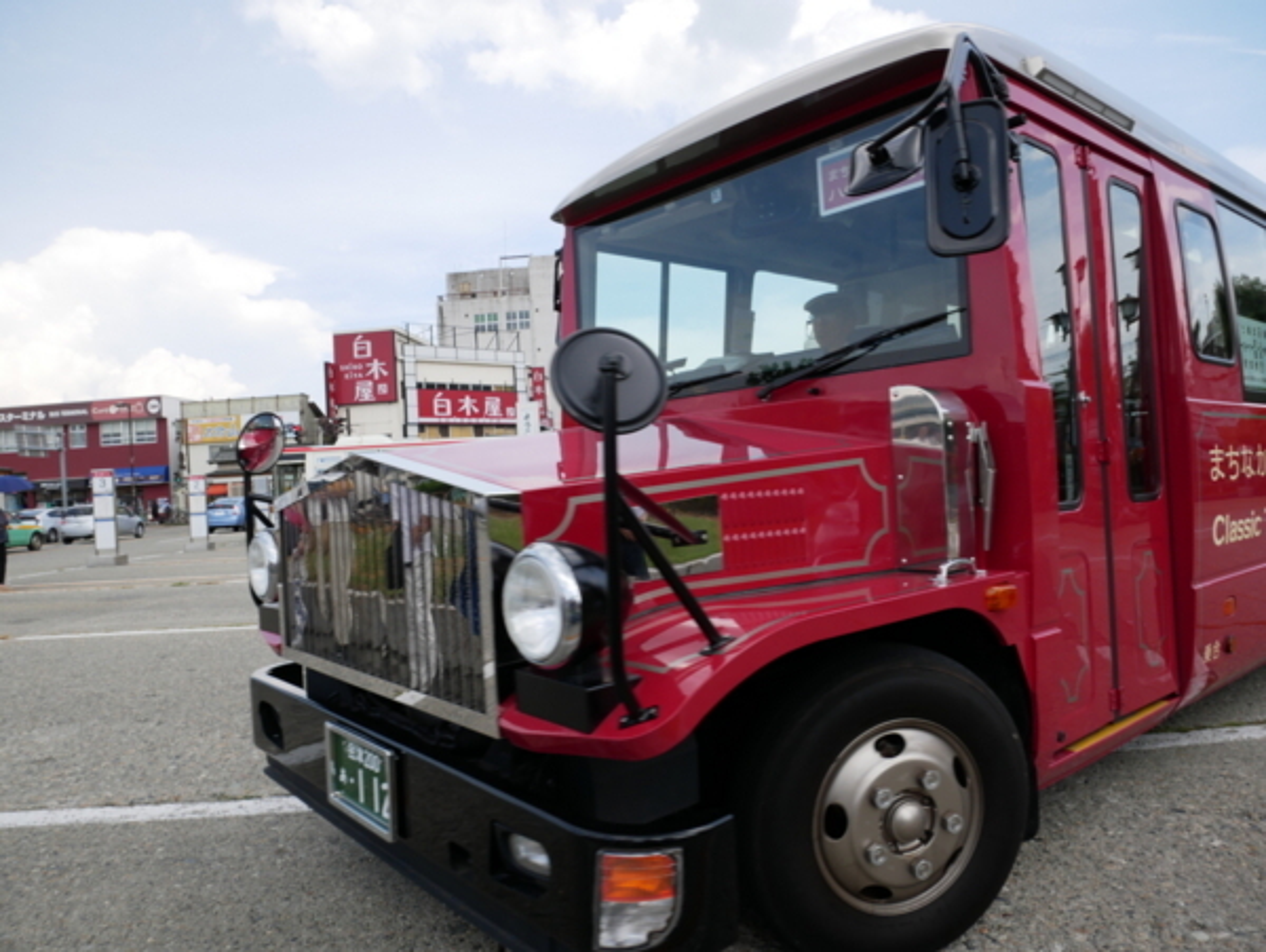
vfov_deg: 56.9
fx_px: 878
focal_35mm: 24
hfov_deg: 71.6
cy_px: 476
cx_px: 633
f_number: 6.3
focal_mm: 12
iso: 200
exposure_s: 1/400
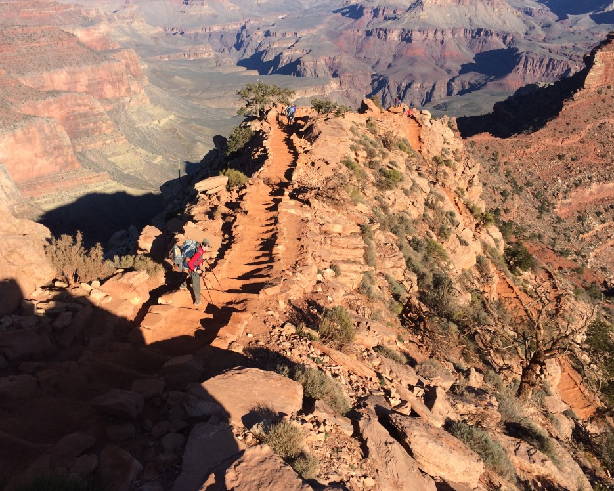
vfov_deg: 47.1
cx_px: 306
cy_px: 251
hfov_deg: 57.2
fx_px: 563
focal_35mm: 31
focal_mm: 4.15
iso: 32
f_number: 2.2
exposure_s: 1/1866
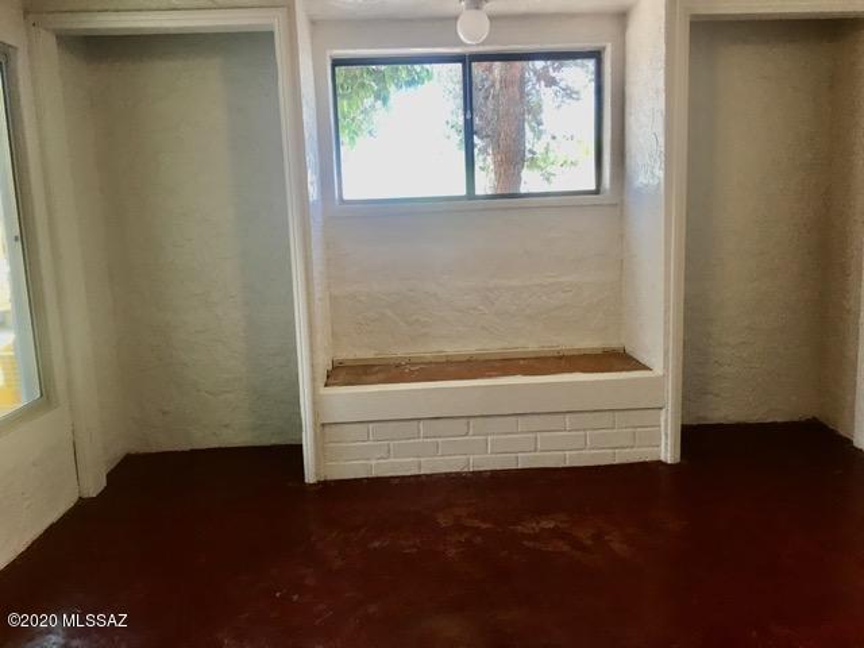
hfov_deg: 61.7
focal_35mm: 29
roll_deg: +1.5
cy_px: 324
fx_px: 724
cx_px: 432
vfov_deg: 48.2
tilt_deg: -8.3
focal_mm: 4.15
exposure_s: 1/30
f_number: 2.2
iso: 32
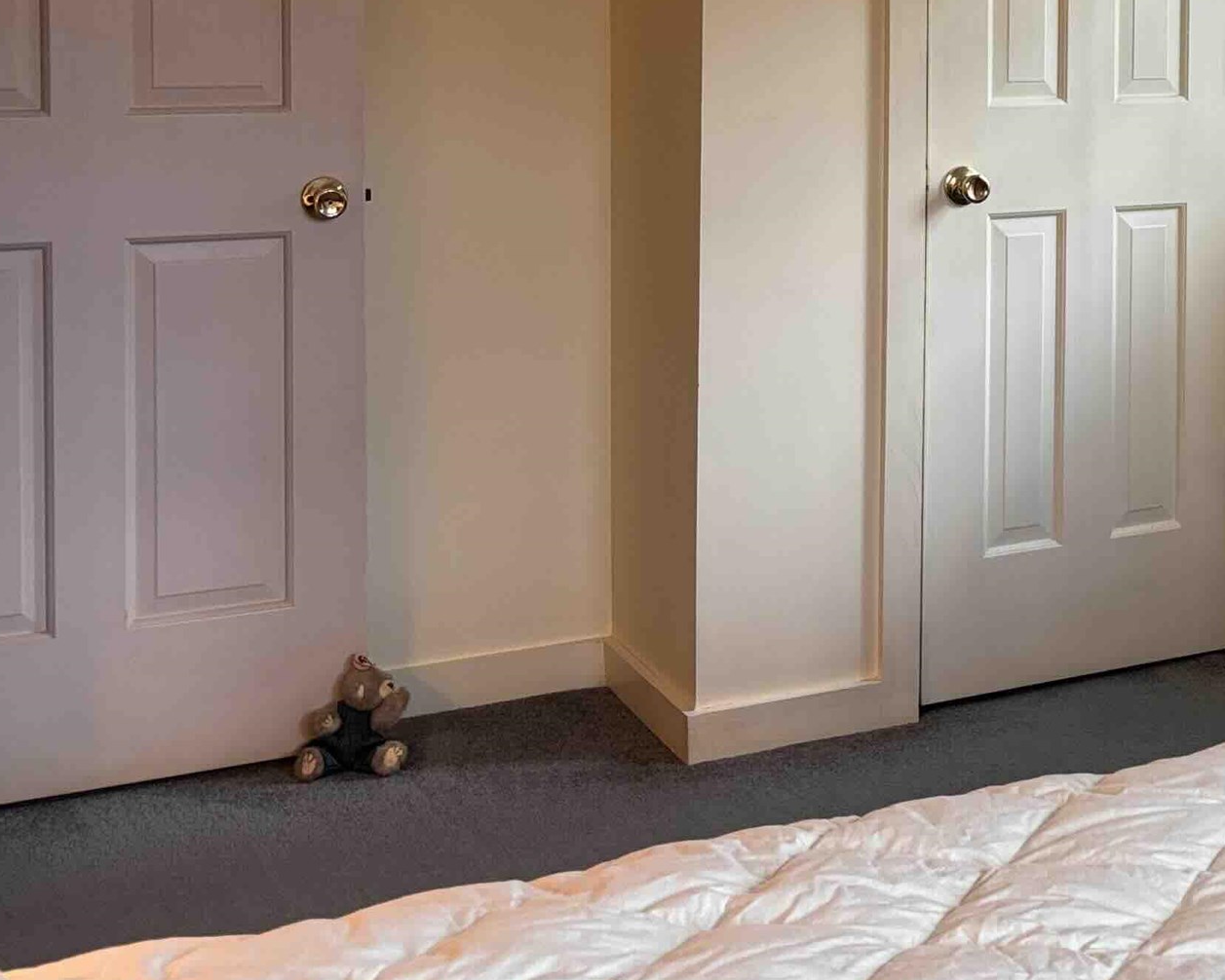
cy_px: 69
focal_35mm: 62
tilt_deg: -3.0
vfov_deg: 23.8
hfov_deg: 28.4
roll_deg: -1.1
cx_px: 1258
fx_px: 2248
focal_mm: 5.96
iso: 80
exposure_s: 1/60
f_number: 1.6
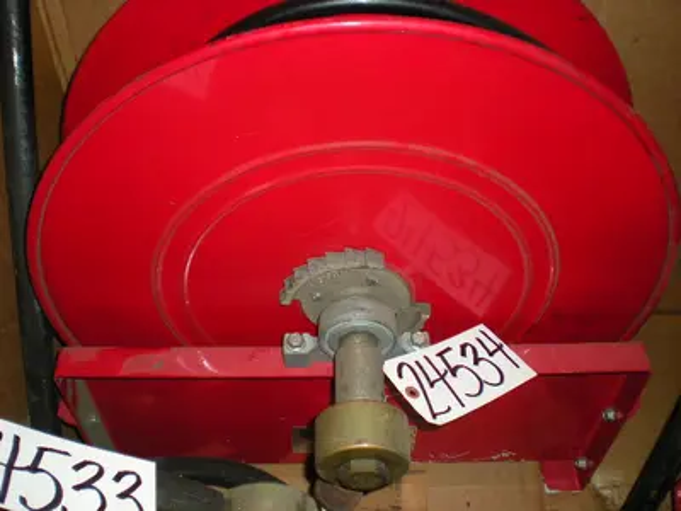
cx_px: 340
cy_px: 256
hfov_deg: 49.0
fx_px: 748
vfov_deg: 37.7
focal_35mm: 38
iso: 64
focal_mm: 6.3
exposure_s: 1/60
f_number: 3.1
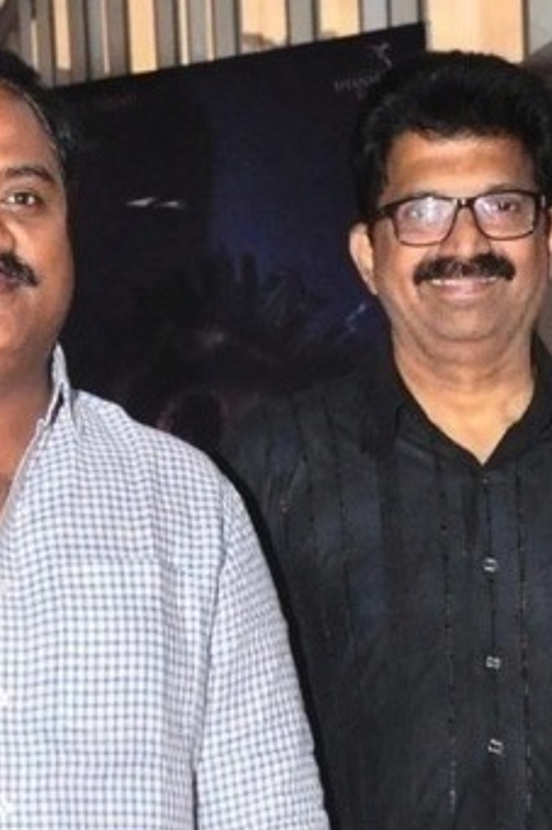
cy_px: 1059
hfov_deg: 10.8
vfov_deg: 15.4
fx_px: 2924
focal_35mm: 127
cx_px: 299
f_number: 4.5
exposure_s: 1/125
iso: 3200
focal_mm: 24
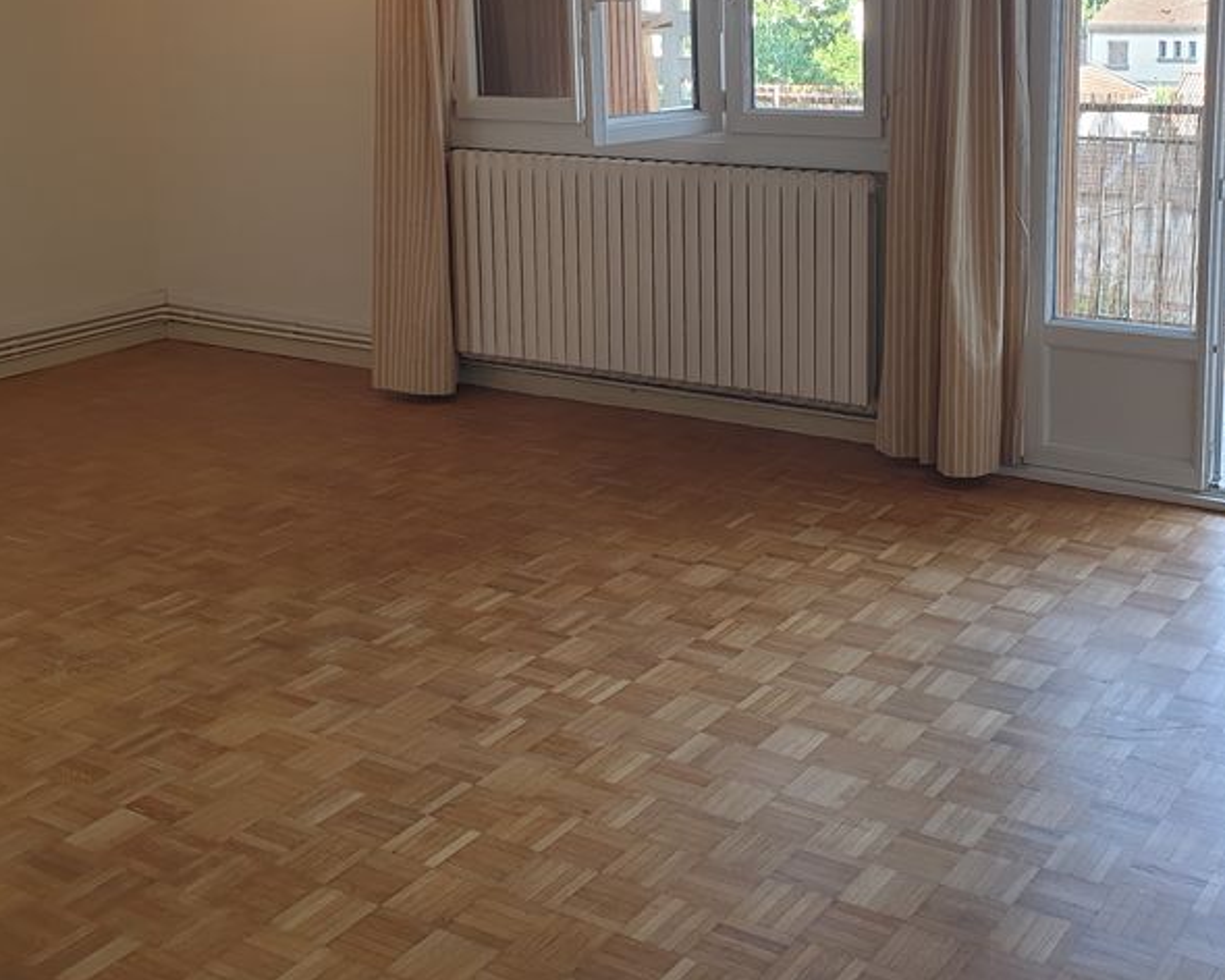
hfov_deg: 42.6
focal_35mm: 43
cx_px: 766
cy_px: 268
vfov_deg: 34.3
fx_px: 1559
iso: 64
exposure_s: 1/50
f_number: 2.4
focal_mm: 4.3
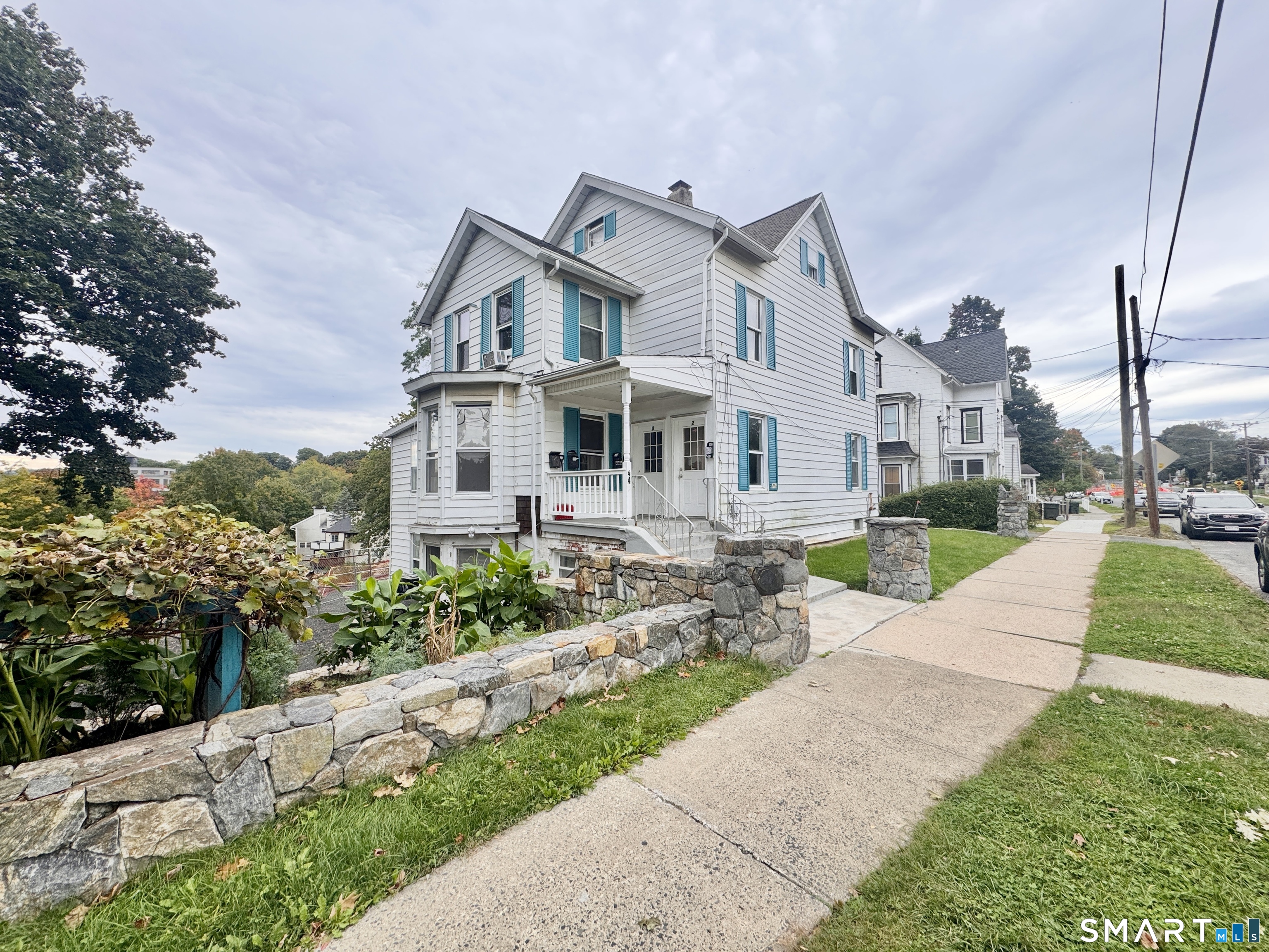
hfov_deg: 102.1
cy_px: 476
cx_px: 634
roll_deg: +0.5
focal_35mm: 14
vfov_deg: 85.7
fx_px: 513
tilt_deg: +1.2
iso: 40
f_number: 2.2
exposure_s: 1/379
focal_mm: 2.22
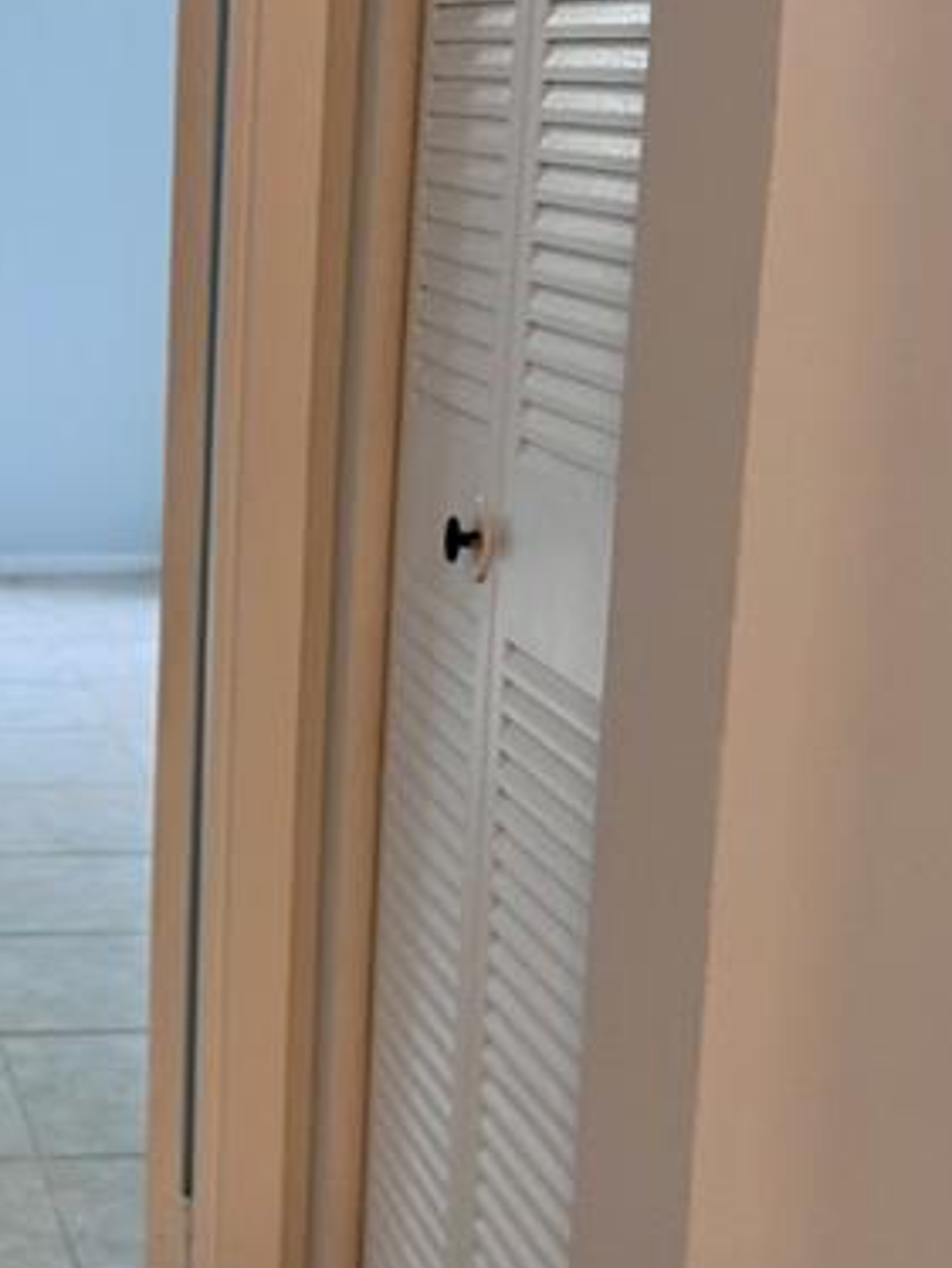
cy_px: 692
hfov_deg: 18.0
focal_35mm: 77
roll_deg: +1.5
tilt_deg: -14.1
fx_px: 2820
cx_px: -264
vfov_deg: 25.3
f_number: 1.78
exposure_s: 1/60
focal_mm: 6.76
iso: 100
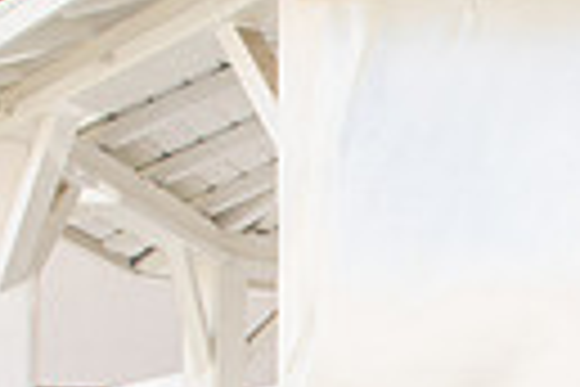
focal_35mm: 108
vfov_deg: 12.0
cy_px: 596
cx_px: 719
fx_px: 1740
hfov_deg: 17.9
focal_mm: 24
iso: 100
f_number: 5
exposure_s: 1/125
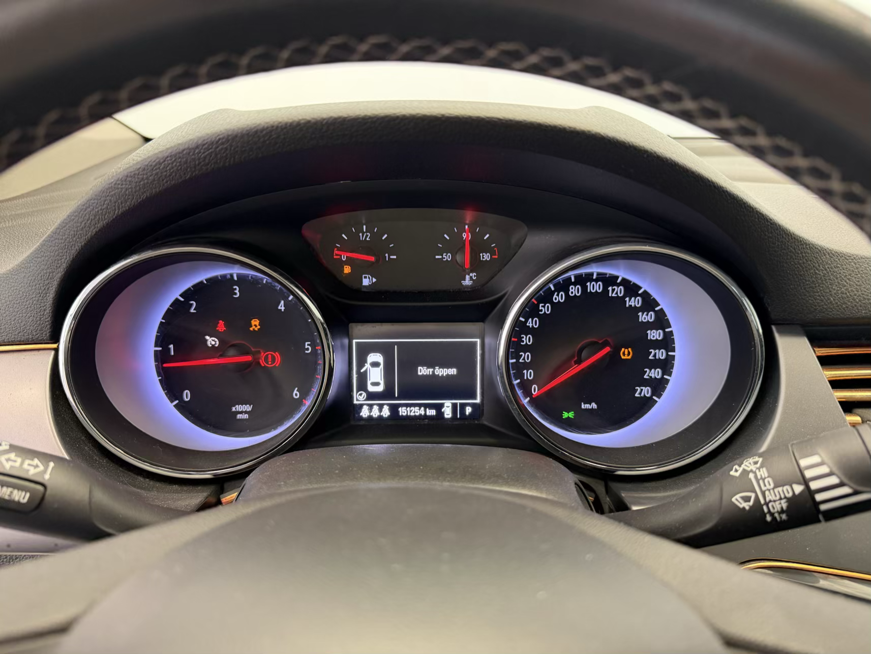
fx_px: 604
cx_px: 436
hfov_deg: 71.6
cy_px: 327
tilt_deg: -21.7
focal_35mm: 24
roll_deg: -0.7
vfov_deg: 56.8
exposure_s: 1/60
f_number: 1.78
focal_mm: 6.76
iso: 400
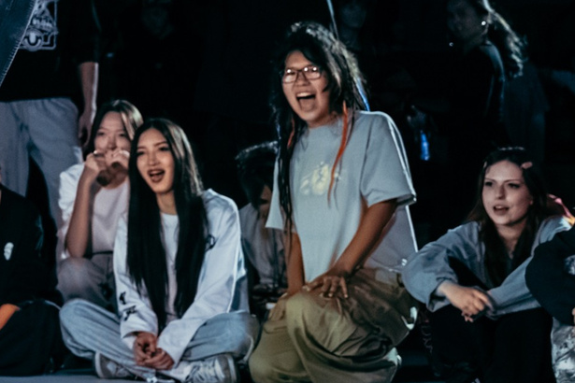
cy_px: -66
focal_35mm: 147
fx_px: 2348
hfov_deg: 12.7
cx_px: -470
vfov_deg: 9.2
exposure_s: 1/800
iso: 3200
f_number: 2.8
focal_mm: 32
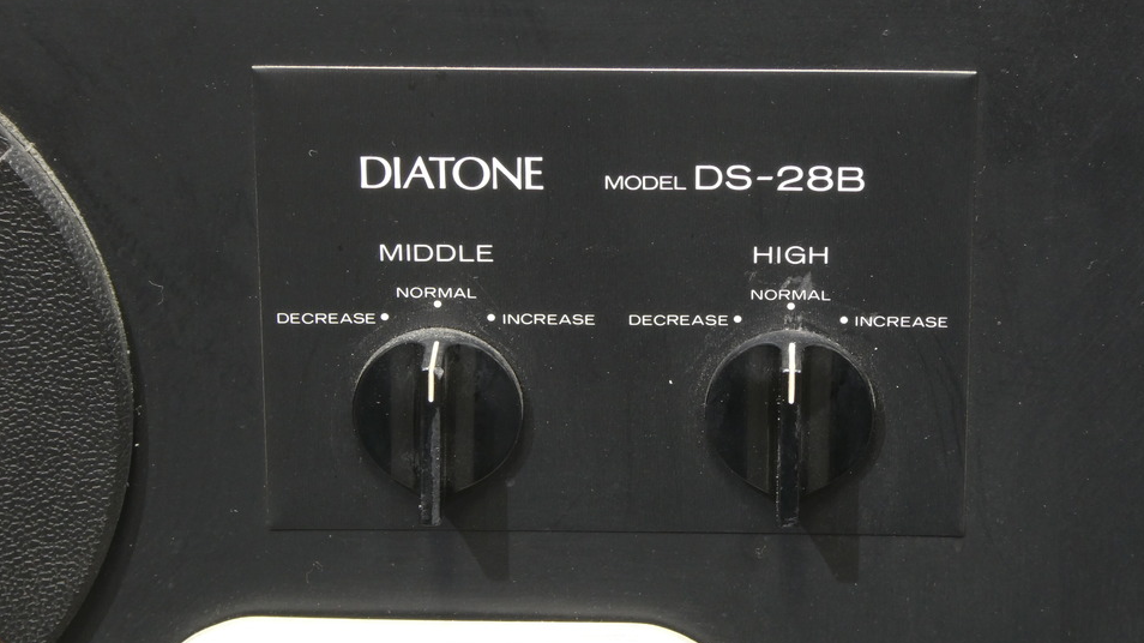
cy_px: 324
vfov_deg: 8.9
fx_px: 4124
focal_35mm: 136
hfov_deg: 15.8
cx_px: 571
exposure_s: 1/1.3
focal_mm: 22.3
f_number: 5.2
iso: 200
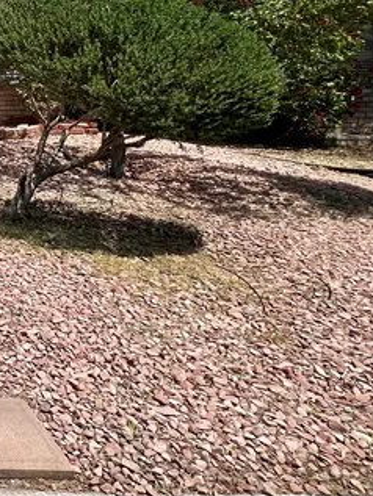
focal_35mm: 42
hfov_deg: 21.2
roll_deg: +0.7
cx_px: -315
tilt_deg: -0.8
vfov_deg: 42.4
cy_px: 88
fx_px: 603
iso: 32
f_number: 1.8
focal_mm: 1.57
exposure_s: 1/2320
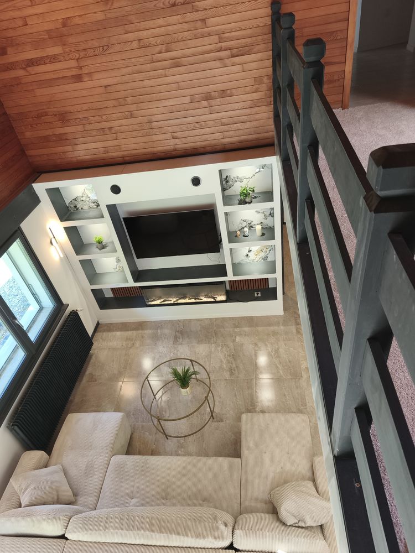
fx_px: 368
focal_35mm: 23
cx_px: 208
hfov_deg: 58.9
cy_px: 276
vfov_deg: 73.9
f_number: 1.7
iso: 125
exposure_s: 1/100
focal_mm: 5.35
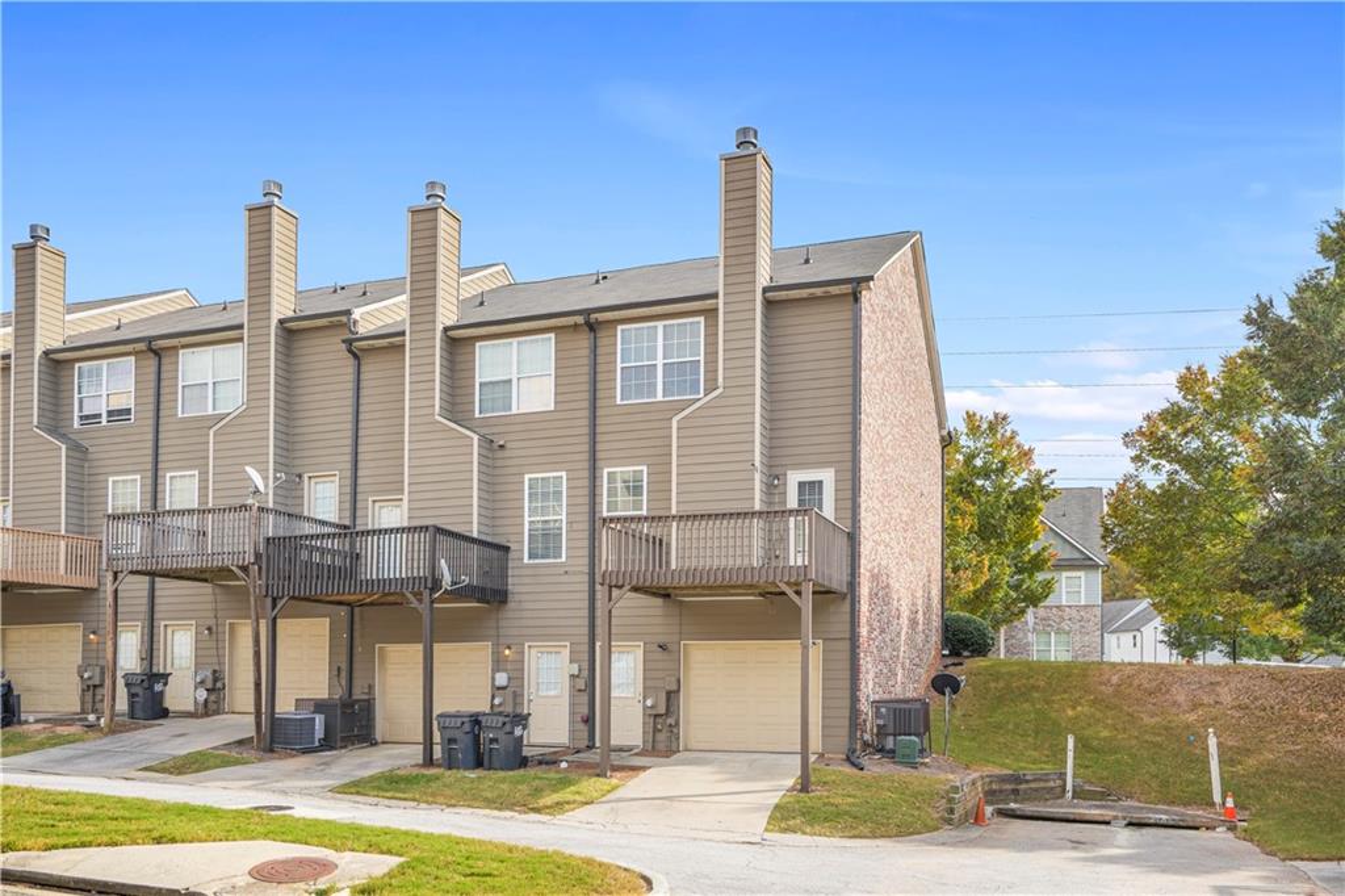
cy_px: 448
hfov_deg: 63.7
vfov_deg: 44.9
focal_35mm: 29
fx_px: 1083
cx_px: 672
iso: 320
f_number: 8
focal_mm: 29
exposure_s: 1/400
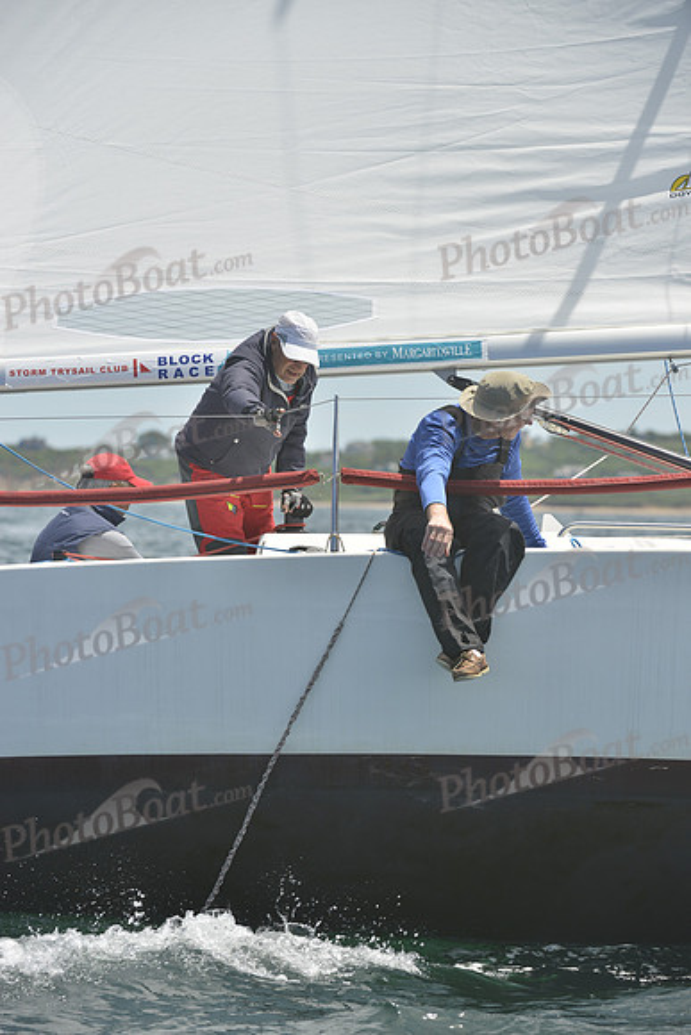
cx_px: 346
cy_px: 518
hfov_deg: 6.9
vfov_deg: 10.3
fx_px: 5754
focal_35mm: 200
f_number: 8
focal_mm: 200
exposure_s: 1/800
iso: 280
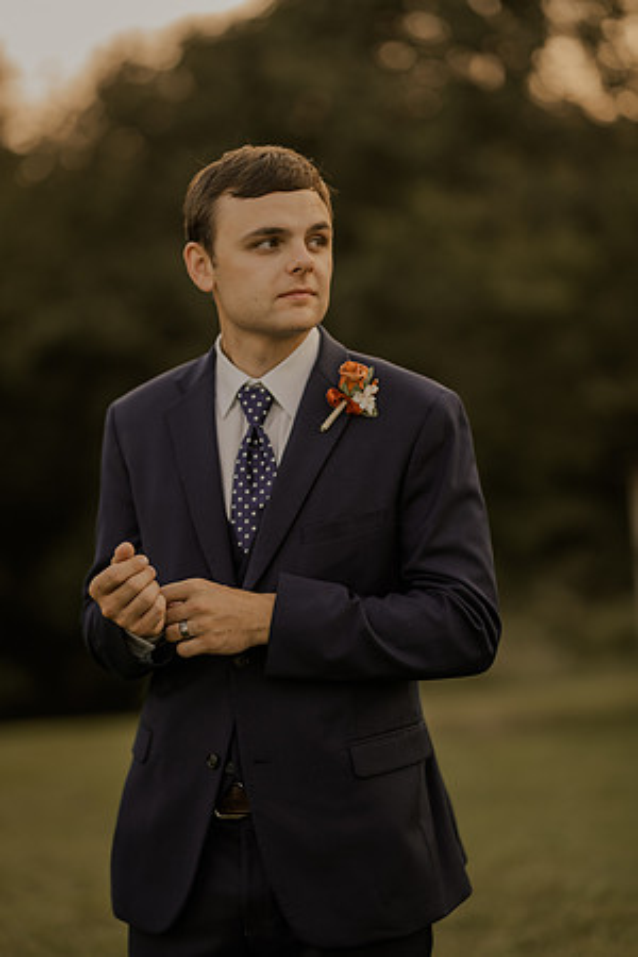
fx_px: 2259
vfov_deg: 23.9
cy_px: 478
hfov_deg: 16.1
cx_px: 319
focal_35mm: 85
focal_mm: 85
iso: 100
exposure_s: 1/320
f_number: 1.6
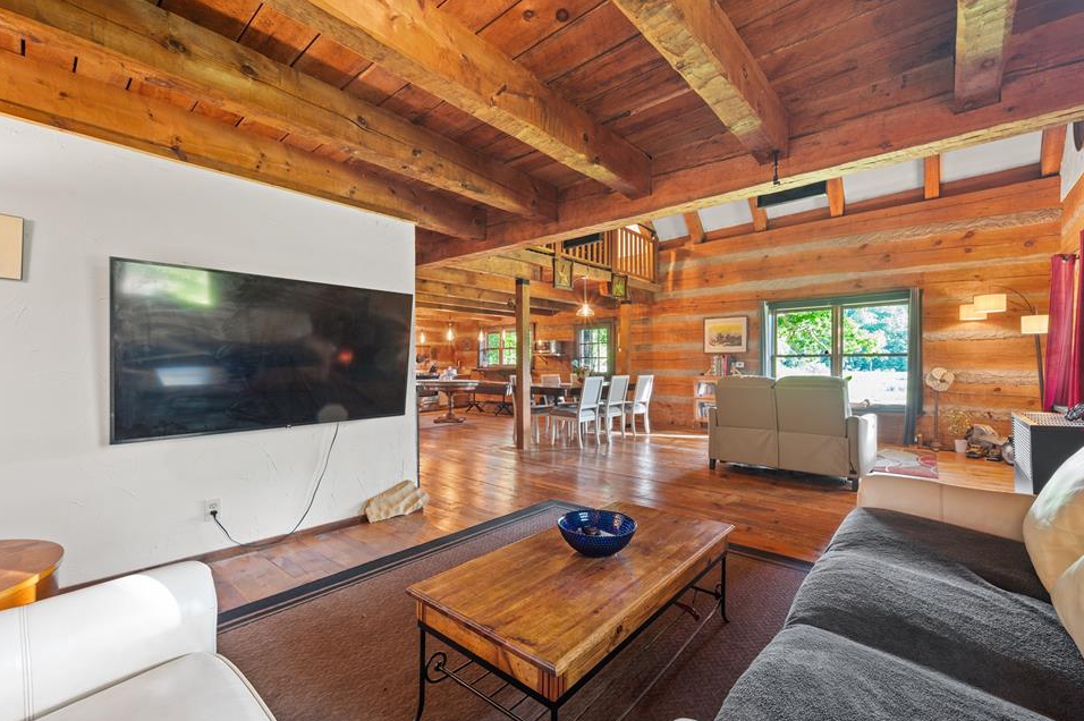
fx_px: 451
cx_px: 567
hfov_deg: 100.4
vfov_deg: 77.2
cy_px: 367
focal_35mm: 15
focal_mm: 14
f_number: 11
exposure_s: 13
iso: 100
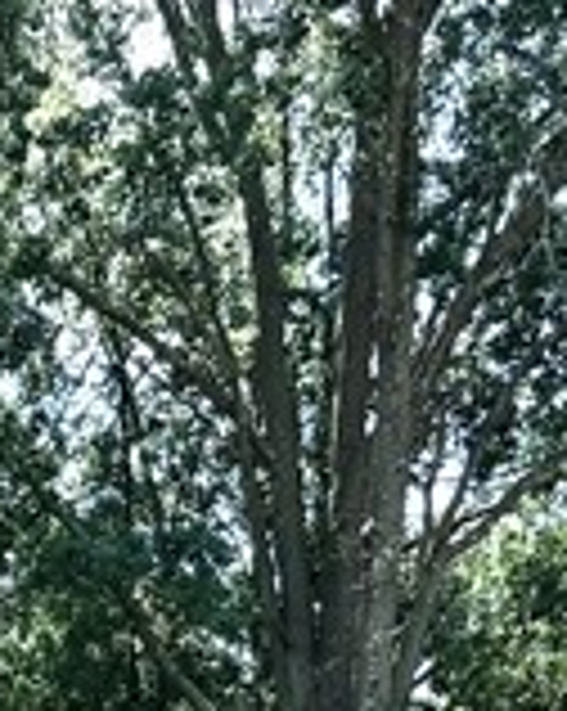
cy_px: 1188
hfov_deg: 9.7
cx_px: -418
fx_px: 3195
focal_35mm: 152
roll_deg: -0.1
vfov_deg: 11.9
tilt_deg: +4.9
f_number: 1.78
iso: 80
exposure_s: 1/1366
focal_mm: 6.76
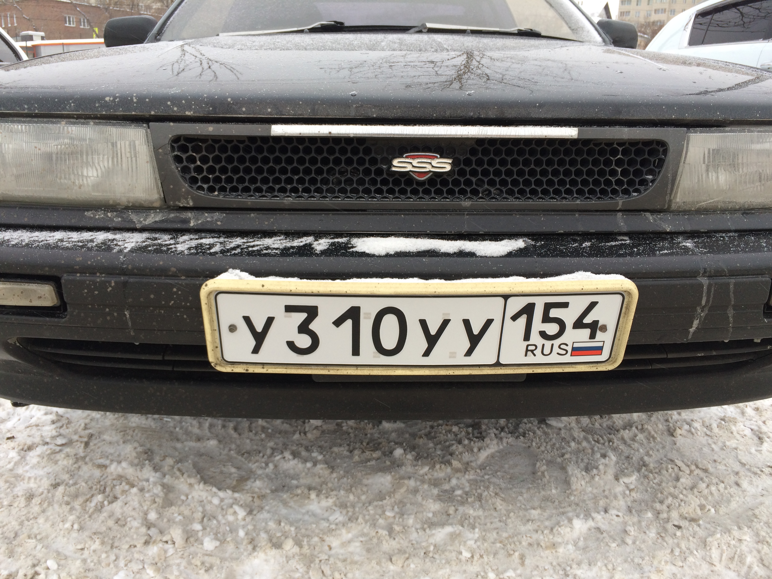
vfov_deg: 48.2
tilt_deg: -13.2
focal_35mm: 29
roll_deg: +0.8
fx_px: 647
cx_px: 386
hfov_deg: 61.7
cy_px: 290
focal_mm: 4.15
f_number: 2.2
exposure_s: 1/100
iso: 32
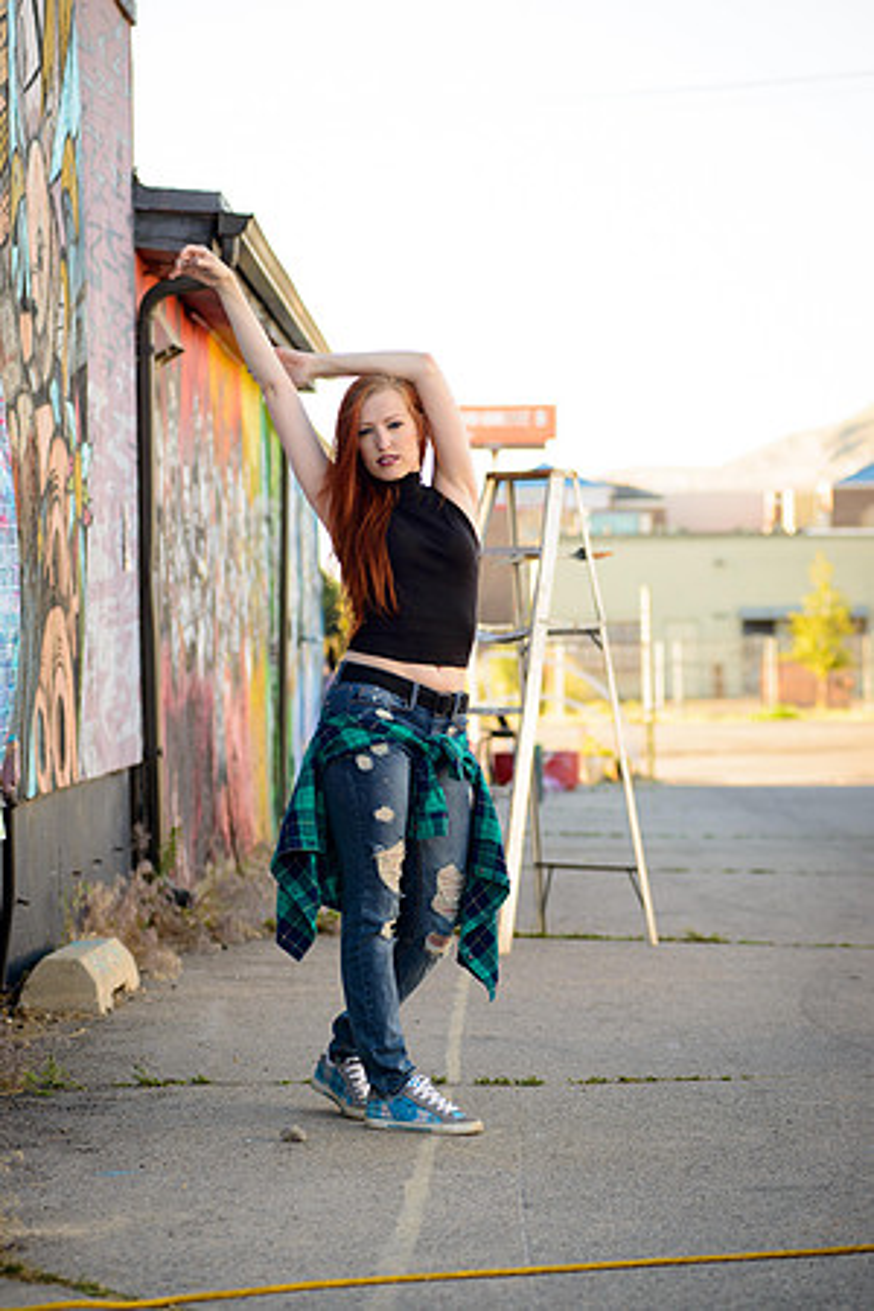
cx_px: 437
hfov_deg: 13.7
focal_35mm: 100
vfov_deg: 20.4
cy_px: 656
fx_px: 3641
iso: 125
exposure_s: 1/200
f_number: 4
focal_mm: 100
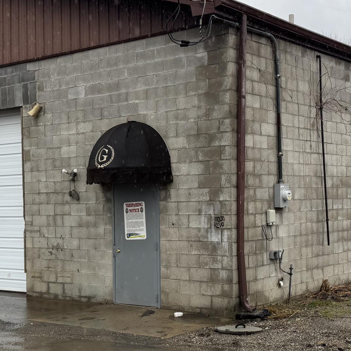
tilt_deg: -1.0
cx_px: 188
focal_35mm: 59
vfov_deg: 29.0
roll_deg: +1.0
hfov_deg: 29.1
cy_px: 208
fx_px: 677
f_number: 1.78
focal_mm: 6.76
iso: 64
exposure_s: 1/183
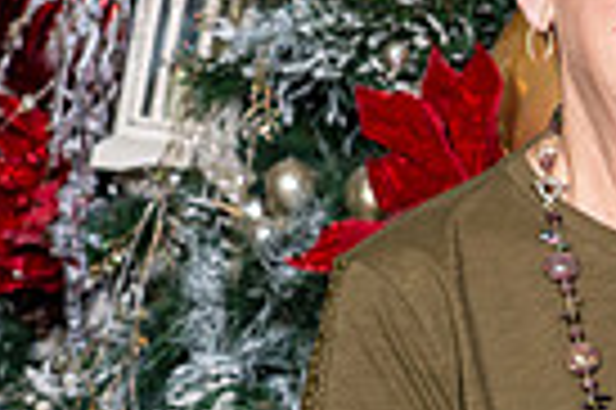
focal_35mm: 359
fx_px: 6136
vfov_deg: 3.8
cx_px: 1228
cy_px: 378
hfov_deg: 5.6
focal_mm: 85
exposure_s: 1/125
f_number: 8
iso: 400
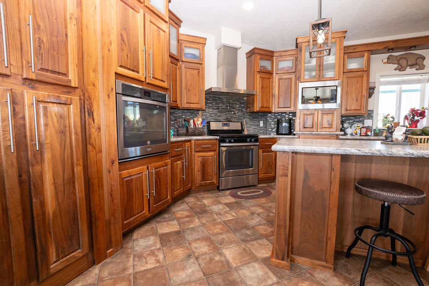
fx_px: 182
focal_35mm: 15
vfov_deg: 76.5
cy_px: 143
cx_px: 214
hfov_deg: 99.5
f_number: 4.5
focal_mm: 10
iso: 500
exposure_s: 1/200
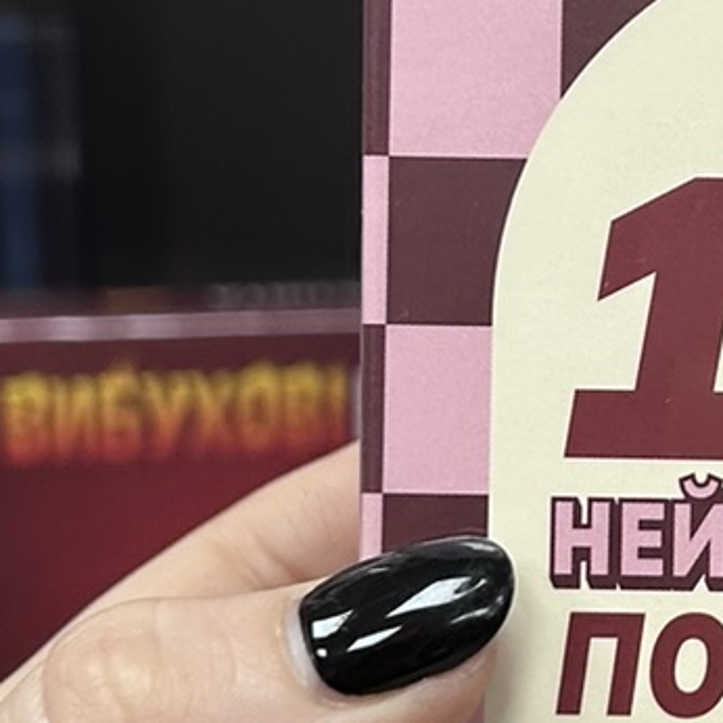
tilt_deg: -11.9
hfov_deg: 12.5
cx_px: 928
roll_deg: -0.7
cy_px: 320
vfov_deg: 12.8
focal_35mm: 136
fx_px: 3214
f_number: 1.5
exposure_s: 1/100
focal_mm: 5.7
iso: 50
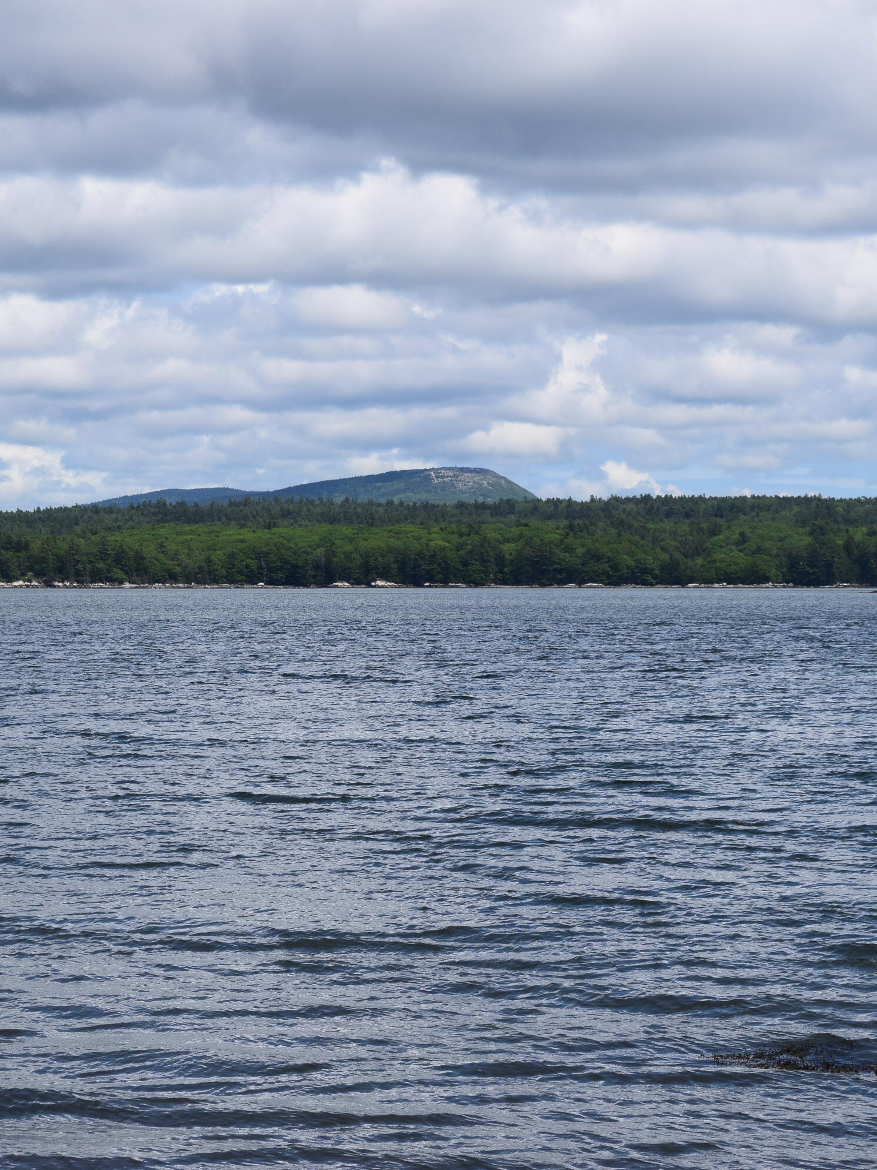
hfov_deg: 12.4
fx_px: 4044
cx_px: 304
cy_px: 582
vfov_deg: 16.5
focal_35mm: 120
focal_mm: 55
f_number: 11
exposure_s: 1/640
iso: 200
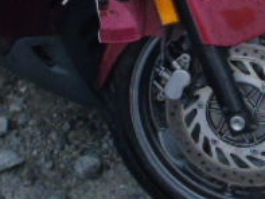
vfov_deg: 15.4
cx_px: 42
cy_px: -63
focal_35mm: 91
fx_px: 697
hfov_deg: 21.2
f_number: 3.5
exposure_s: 1/4
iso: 320
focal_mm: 5
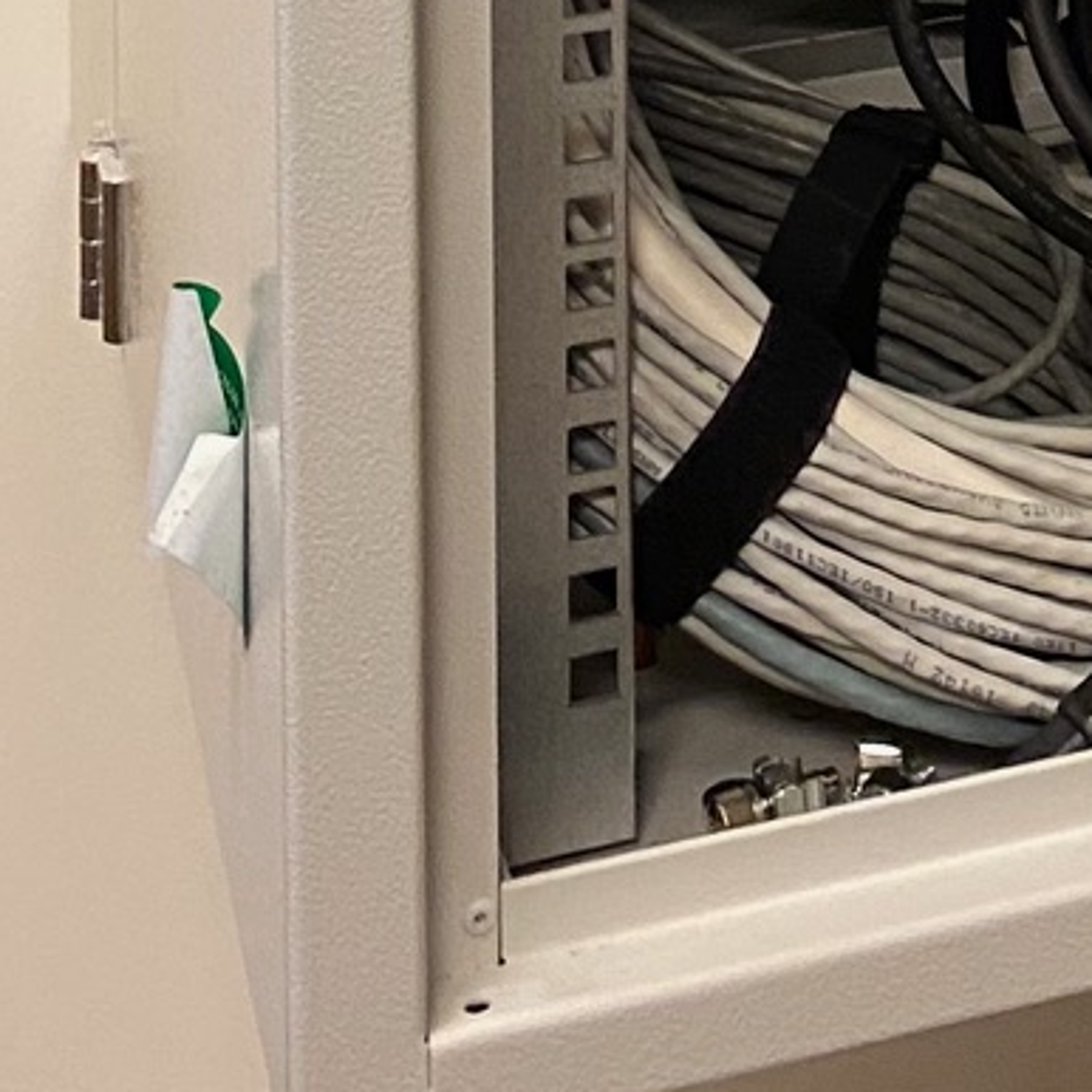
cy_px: -1488
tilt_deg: -0.4
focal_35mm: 122
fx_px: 4354
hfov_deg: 13.5
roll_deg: +0.0
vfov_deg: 11.8
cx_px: 1644
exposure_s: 1/50
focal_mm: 4.25
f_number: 1.8
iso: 200
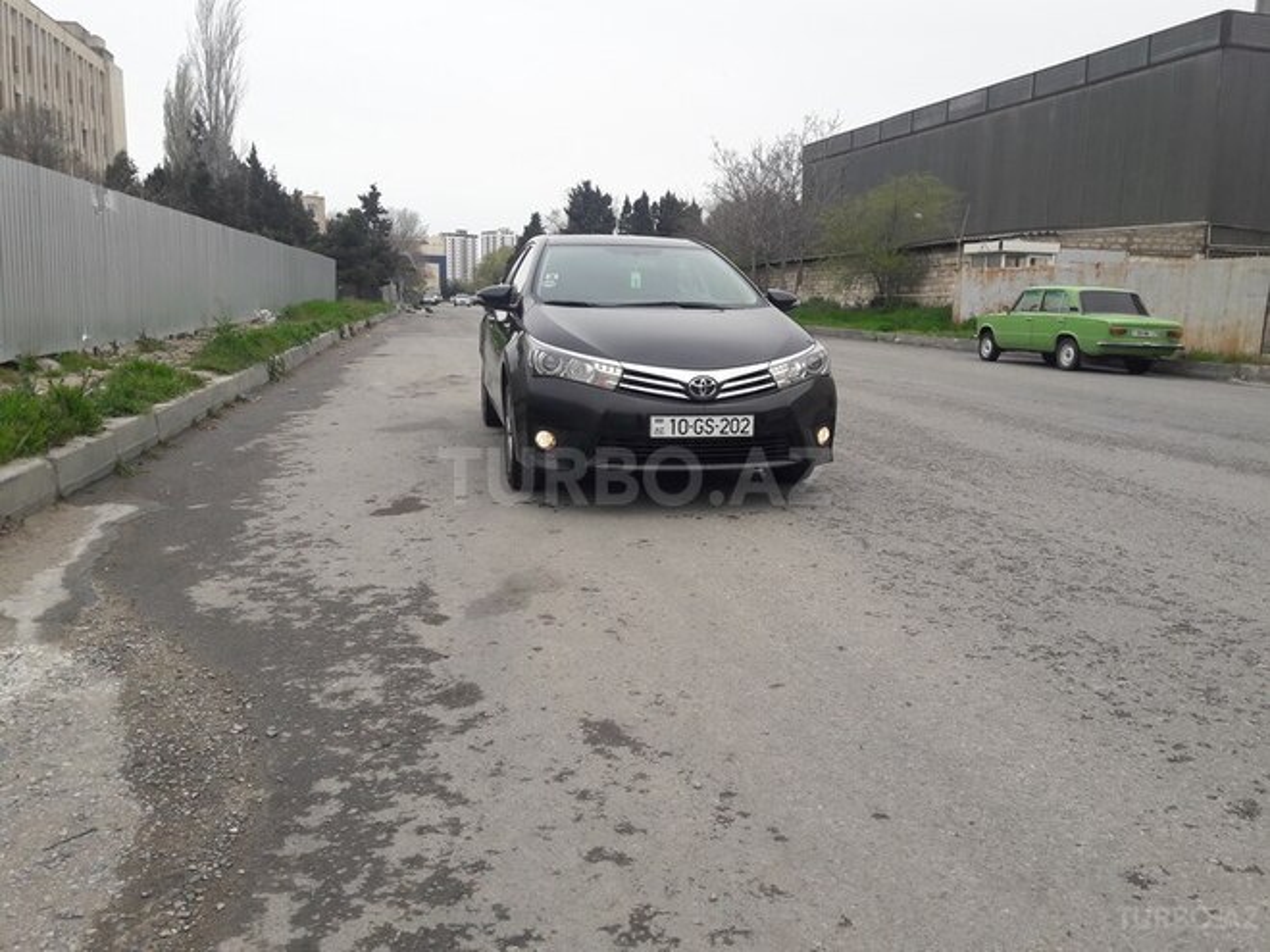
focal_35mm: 28
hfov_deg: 63.4
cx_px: 635
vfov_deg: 49.7
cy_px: 476
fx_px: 1027
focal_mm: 3.7
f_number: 1.9
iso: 40
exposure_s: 1/1111
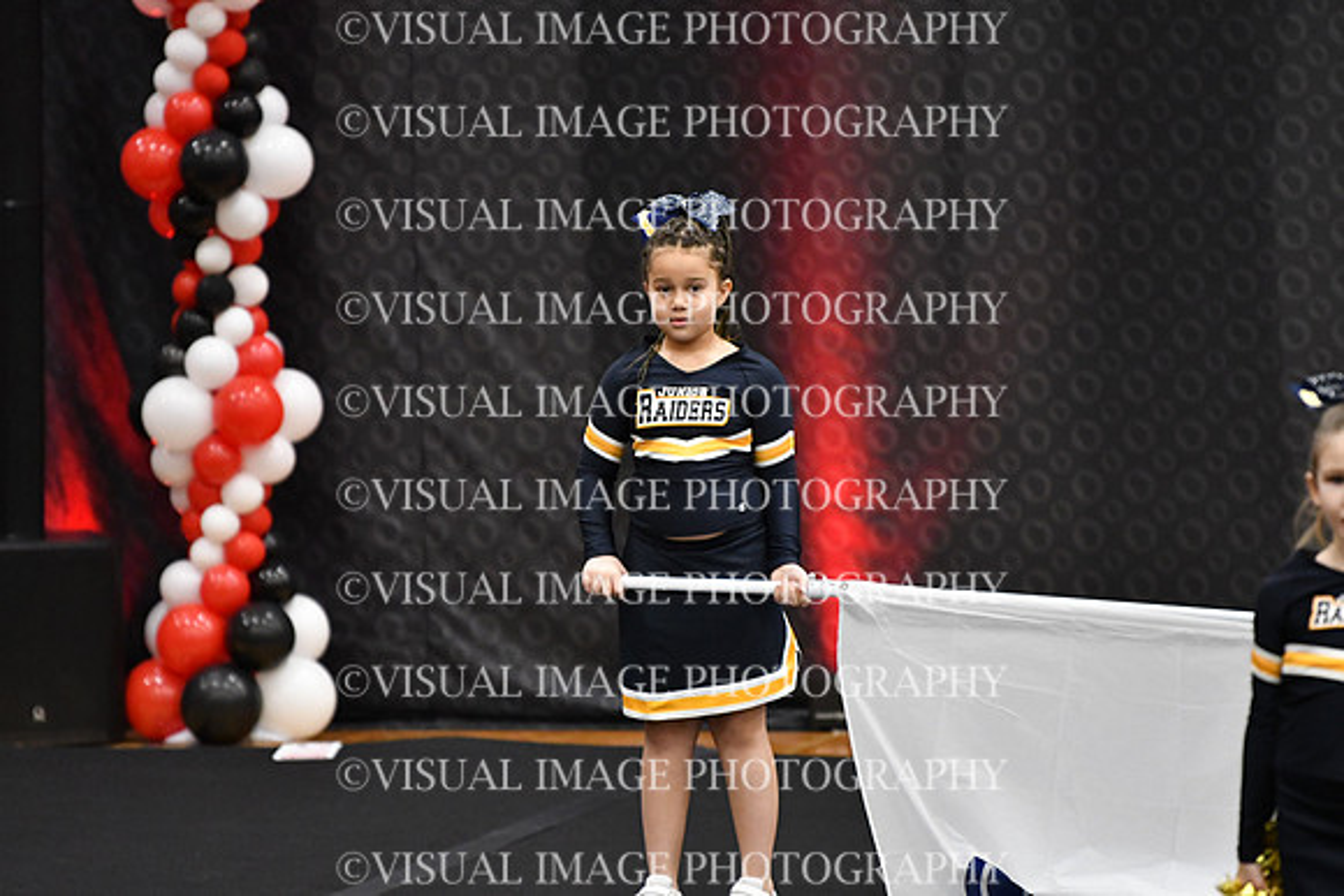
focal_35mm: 300
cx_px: 672
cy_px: 448
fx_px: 11202
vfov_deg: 4.6
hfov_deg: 6.9
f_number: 2.8
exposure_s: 1/800
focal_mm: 200
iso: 5000
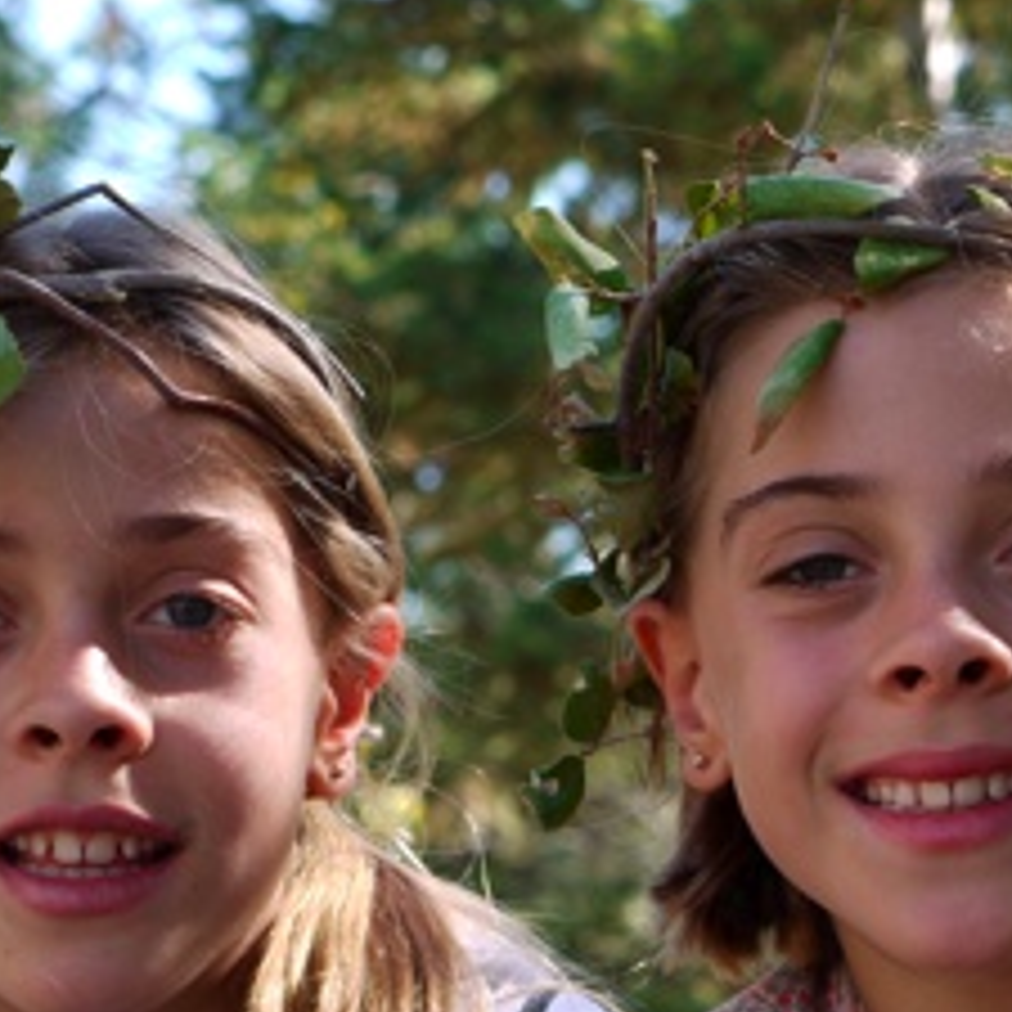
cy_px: 738
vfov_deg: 8.2
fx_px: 7012
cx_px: 1008
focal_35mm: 212
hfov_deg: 8.2
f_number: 5.6
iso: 100
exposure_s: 1/100
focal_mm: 45
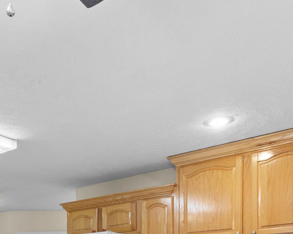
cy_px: 284
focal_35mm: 48
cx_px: 10
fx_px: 416
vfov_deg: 27.5
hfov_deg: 35.6
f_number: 9
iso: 200
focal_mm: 10
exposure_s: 1.3
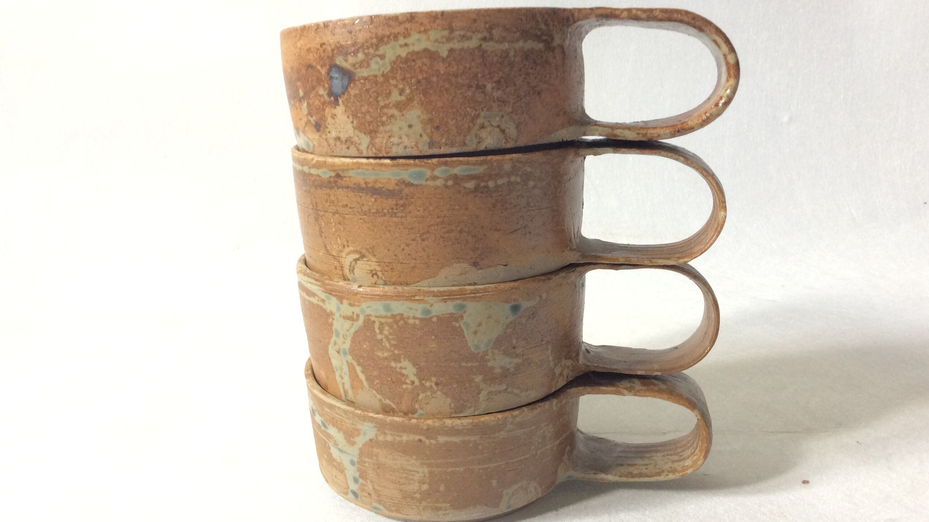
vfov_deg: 33.5
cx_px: 466
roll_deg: +2.3
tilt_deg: -21.7
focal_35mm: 35
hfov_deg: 56.6
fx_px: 862
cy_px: 329
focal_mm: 3.3
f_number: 2.4
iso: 80
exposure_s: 1/25
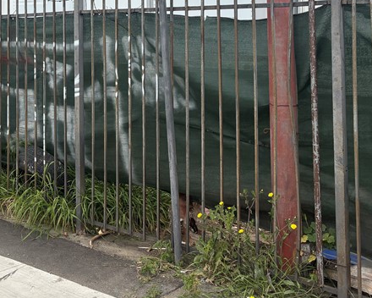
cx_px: 47
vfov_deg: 24.7
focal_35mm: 59
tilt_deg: +4.5
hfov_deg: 30.7
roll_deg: +0.0
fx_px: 650
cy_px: 3
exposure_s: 1/2747
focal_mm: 5.96
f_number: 1.6
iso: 50
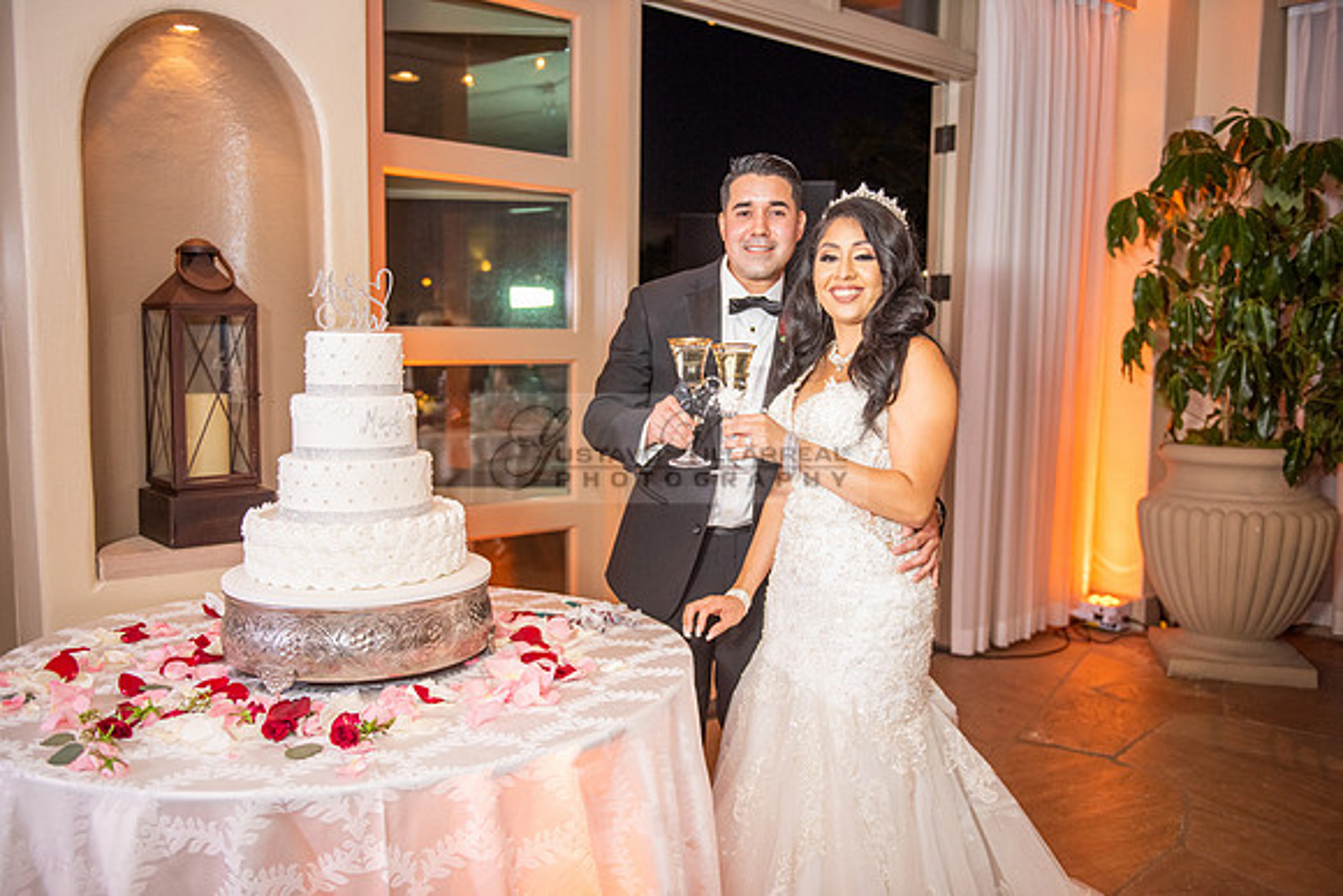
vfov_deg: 42.3
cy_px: 448
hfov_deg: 60.3
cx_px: 672
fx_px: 1157
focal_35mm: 31
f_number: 2.8
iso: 1250
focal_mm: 31
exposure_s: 1/125
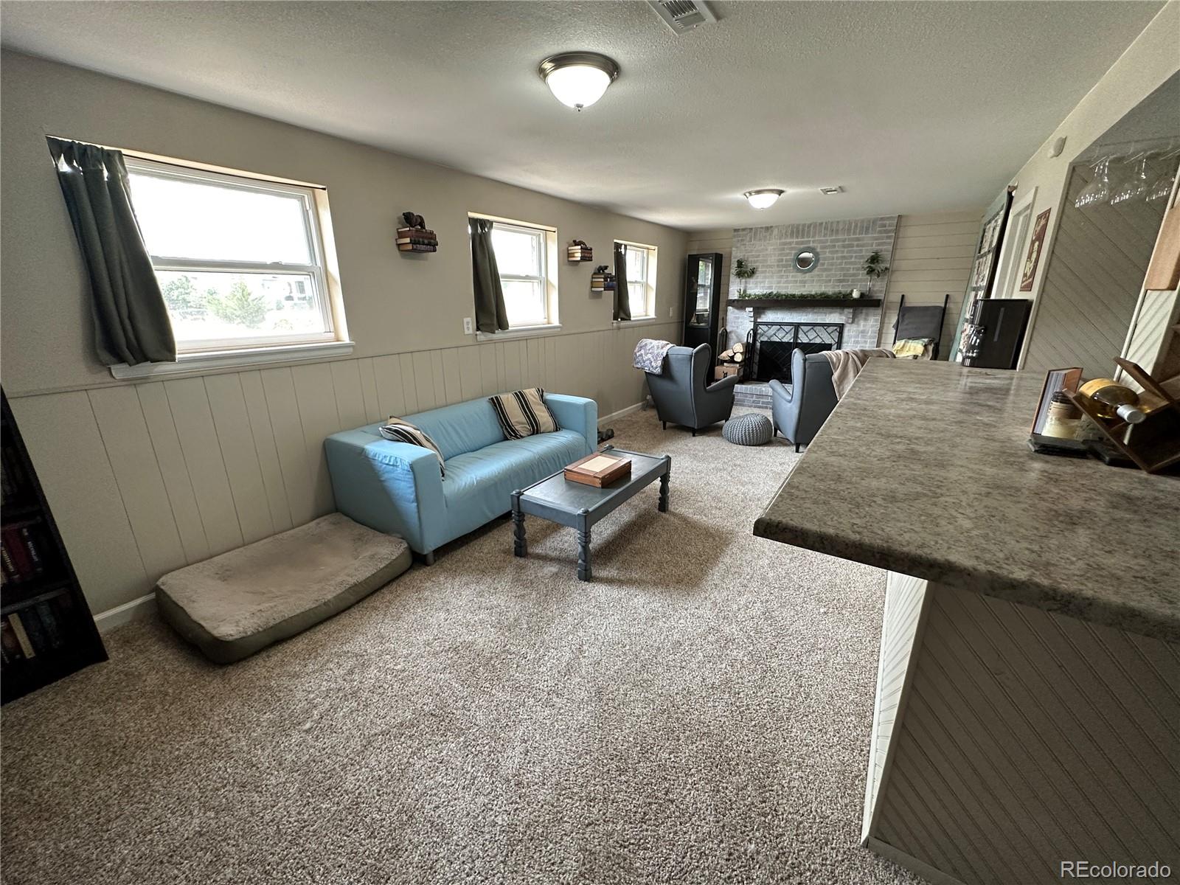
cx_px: 590
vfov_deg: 85.7
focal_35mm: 14
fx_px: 477
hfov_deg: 102.1
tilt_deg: -17.2
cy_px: 442
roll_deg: +0.3
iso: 250
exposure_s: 1/120
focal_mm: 2.22
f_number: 2.2
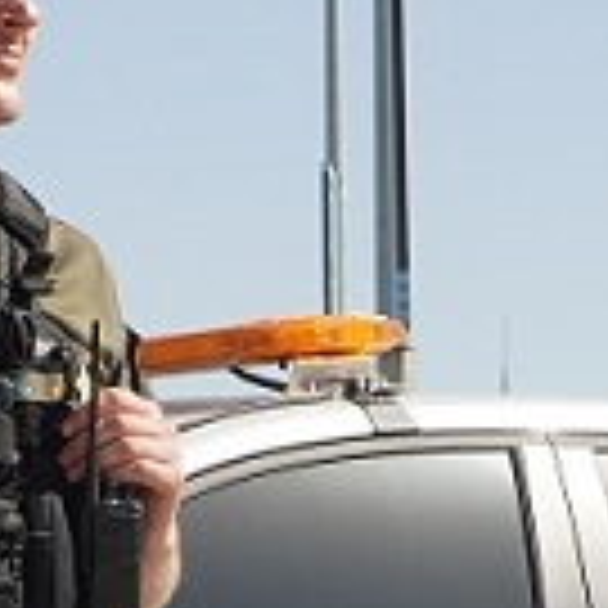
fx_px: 4134
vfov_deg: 8.3
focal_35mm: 208
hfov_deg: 8.4
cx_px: 27
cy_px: 820
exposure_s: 1/320
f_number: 7.1
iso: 100
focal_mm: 23
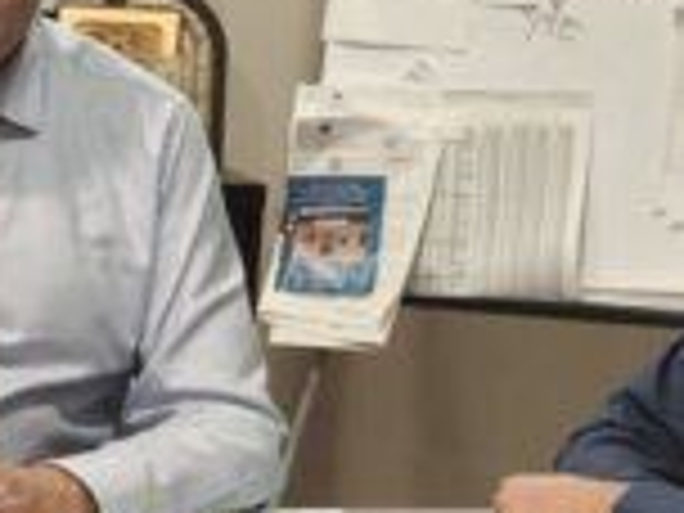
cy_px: 261
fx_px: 3576
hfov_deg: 10.8
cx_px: -108
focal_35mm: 181
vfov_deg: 8.2
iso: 320
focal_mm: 6.19
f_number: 1.65
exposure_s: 1/50
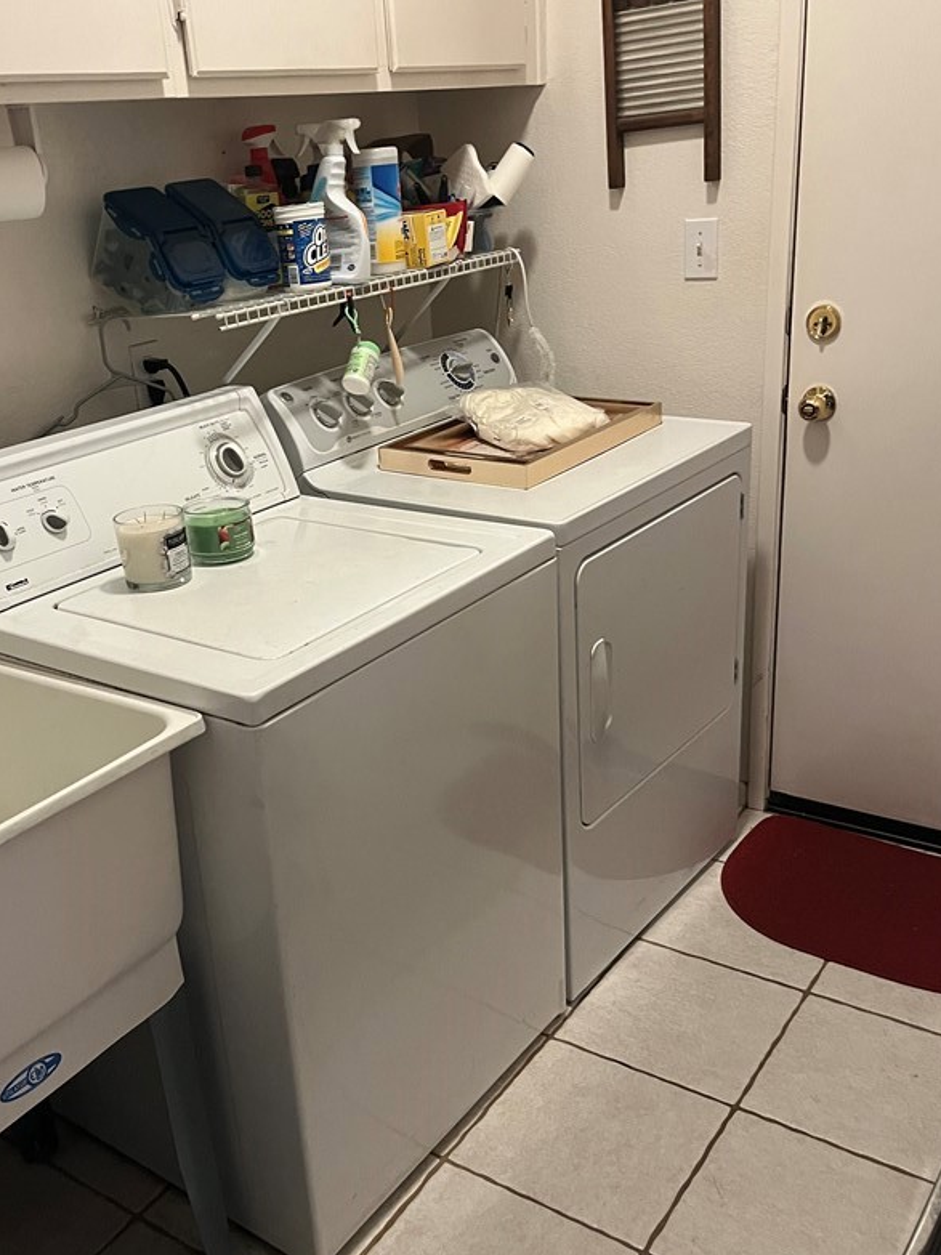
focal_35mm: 34
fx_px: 1233
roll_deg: +4.4
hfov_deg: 41.6
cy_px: 654
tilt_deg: -20.3
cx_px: 370
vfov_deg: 53.9
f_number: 1.6
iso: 500
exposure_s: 1/60
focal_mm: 5.1
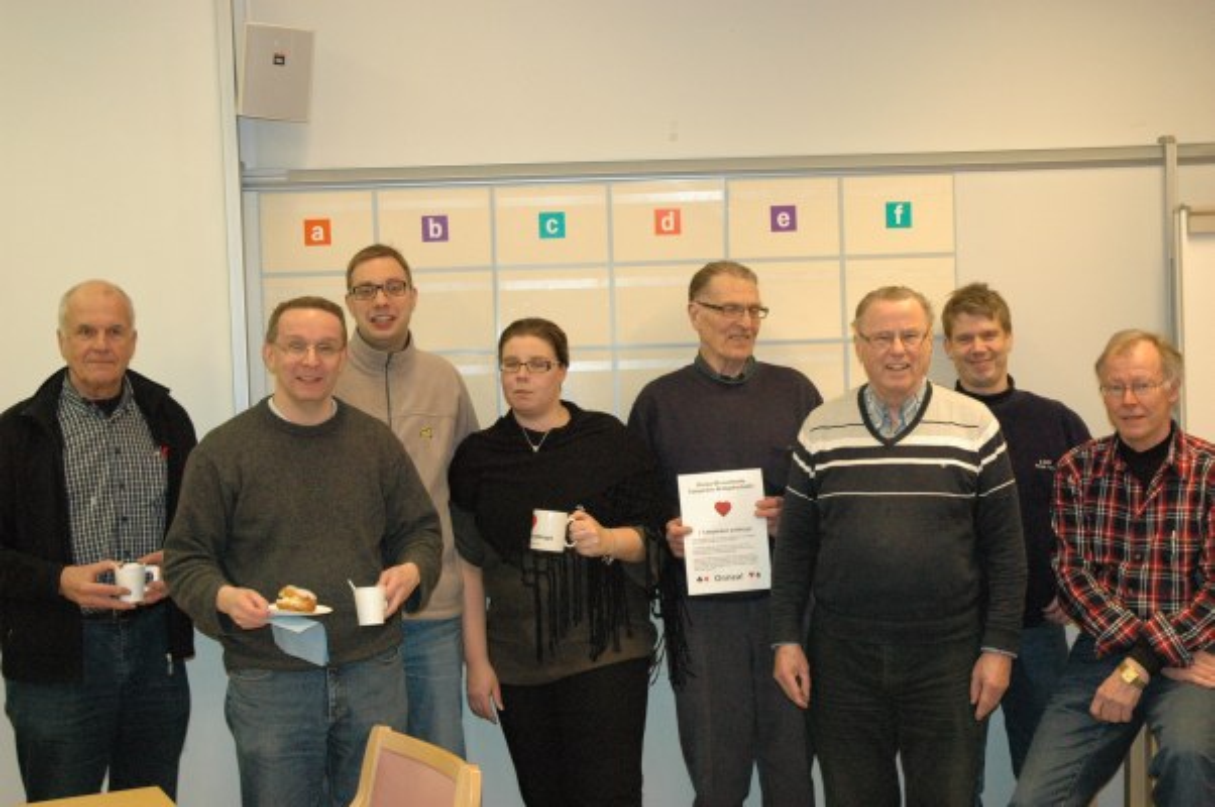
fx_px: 1719
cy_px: 404
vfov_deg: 26.4
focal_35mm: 51
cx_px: 608
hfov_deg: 38.9
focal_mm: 34
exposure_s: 1/80
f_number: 5
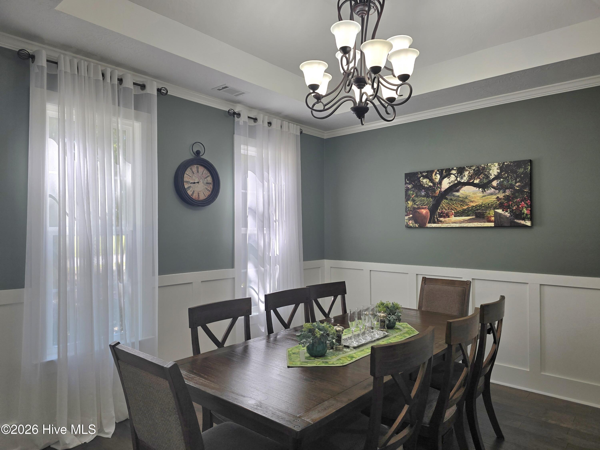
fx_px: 399
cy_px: 225
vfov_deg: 58.9
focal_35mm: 23
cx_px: 300
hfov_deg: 73.9
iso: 50
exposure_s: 1/120
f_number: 1.7
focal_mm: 6.3
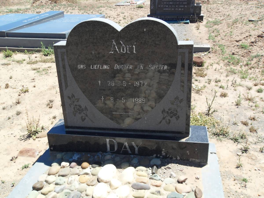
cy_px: 99
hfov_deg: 52.6
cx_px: 132
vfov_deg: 40.7
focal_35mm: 35
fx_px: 267
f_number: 8.2
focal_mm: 6.3
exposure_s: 1/125
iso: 80
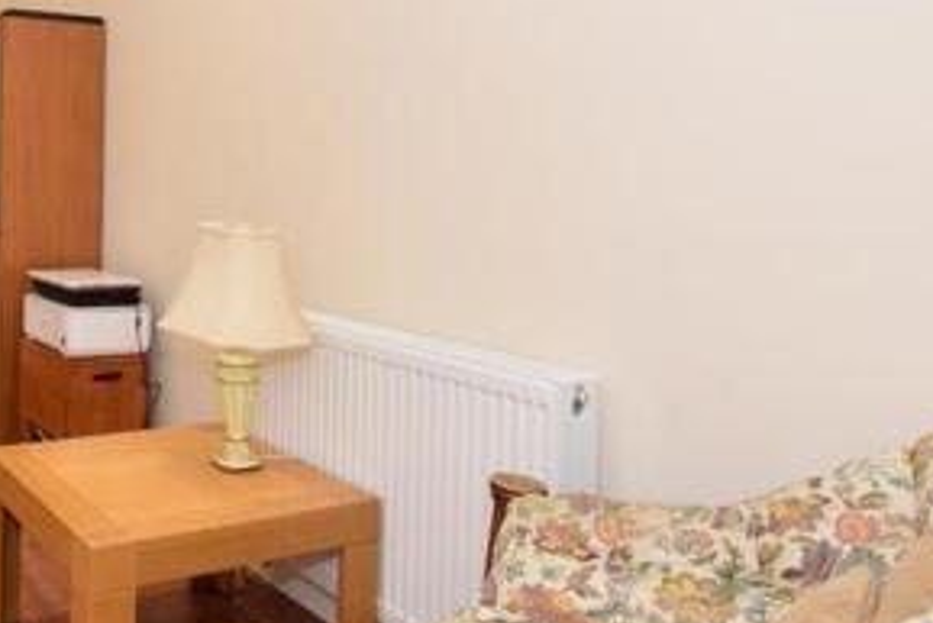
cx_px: 119
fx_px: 882
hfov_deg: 50.4
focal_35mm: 34
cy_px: 179
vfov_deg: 38.2
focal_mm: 10
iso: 500
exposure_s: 1/25
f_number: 13
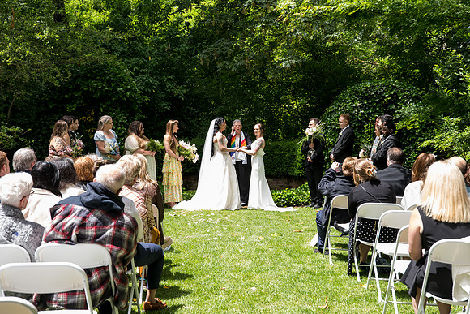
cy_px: 157
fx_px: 757
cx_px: 235
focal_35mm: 58
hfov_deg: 34.5
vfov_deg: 23.4
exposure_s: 1/400
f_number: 5
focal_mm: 58
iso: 500
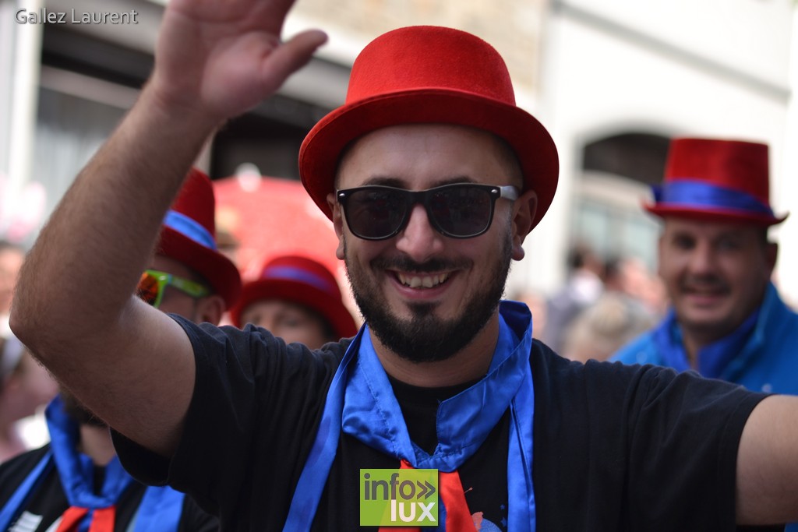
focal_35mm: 120
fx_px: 2660
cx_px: 399
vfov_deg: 11.4
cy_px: 266
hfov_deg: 17.1
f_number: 2.8
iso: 100
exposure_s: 1/400
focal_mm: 80
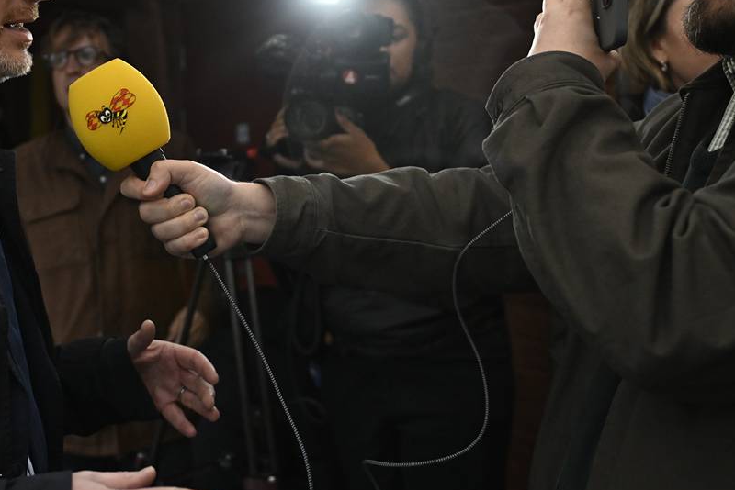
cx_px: 262
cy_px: 98
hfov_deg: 40.7
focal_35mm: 48
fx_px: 980
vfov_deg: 27.5
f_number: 2.8
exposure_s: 1/800
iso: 2500
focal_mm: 24
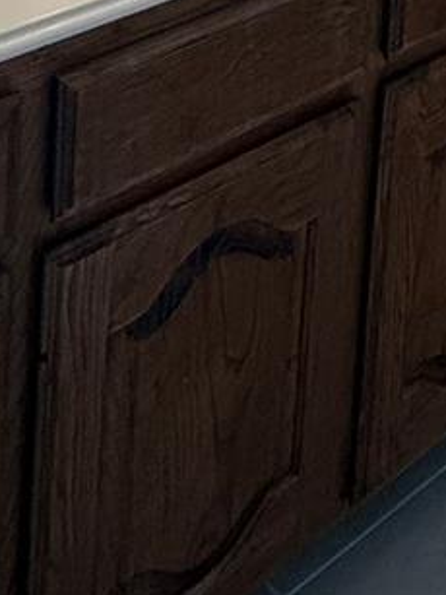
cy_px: -545
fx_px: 1203
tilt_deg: -4.7
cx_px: 553
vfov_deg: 19.1
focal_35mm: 70
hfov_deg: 19.6
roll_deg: -4.9
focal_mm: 2.22
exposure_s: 1/120
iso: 160
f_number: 2.2
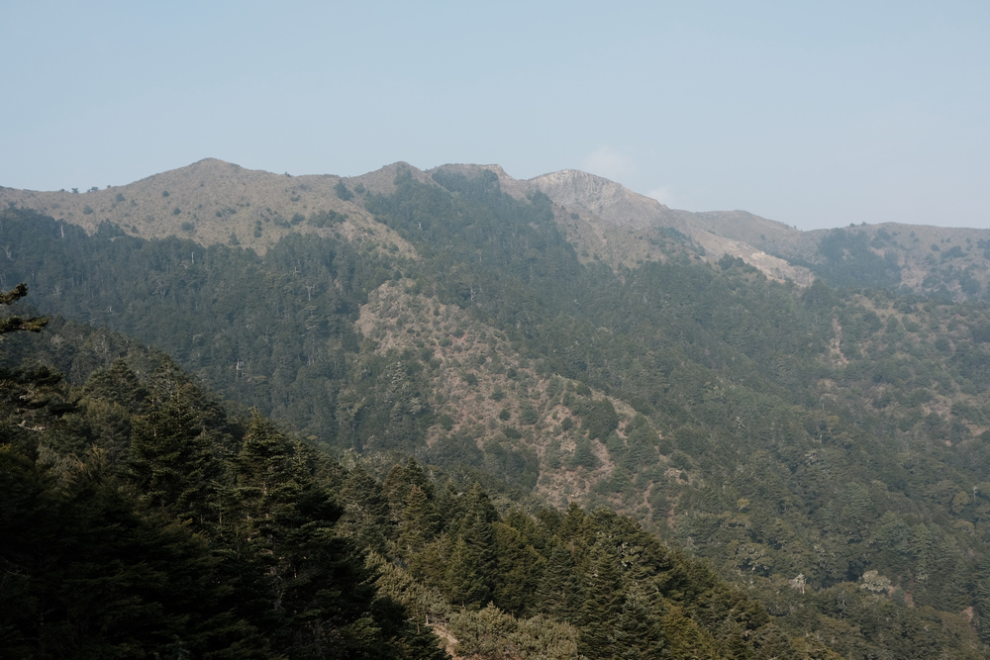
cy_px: 330
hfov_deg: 54.4
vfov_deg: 37.9
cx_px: 495
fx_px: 963
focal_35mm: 35
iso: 400
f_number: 5.6
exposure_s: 1/1250
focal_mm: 23
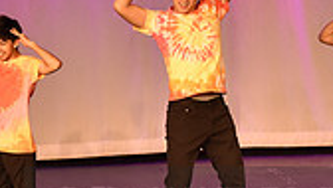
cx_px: 240
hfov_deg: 6.5
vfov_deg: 3.7
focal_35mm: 332
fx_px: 2935
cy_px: 219
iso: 2000
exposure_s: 1/250
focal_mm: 92
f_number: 4
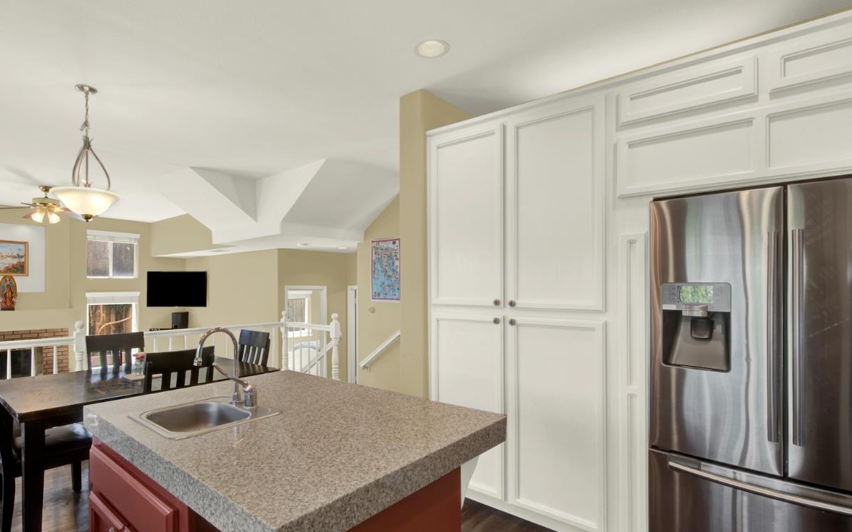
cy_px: 291
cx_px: 381
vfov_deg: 64.9
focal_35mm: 18
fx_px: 418
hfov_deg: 90.8
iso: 100
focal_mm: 14
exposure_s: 1/10
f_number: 14
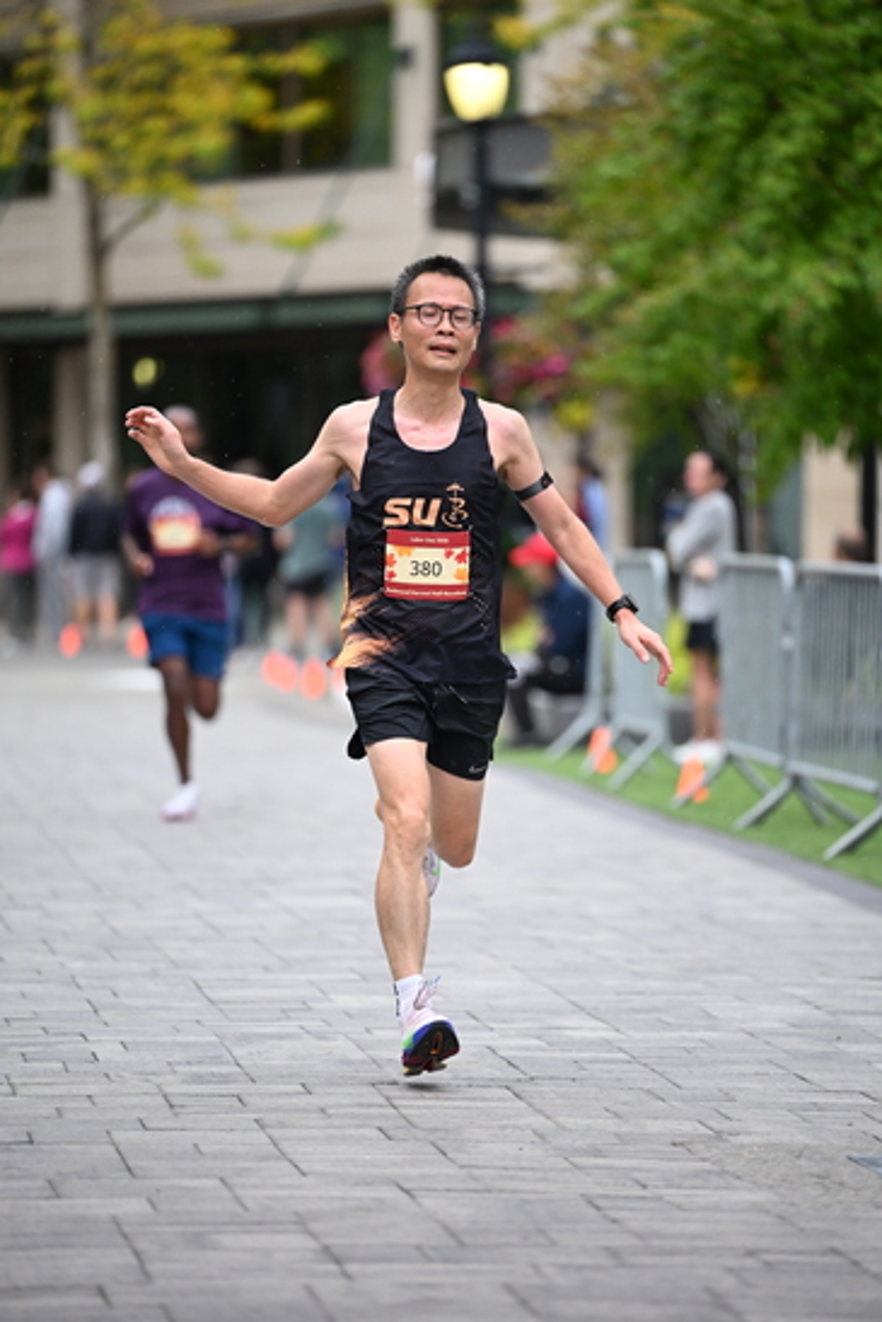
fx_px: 7382
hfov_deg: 6.8
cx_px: 441
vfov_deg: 10.2
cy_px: 660
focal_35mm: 201
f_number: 2.8
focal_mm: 200
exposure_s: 1/1600
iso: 1250
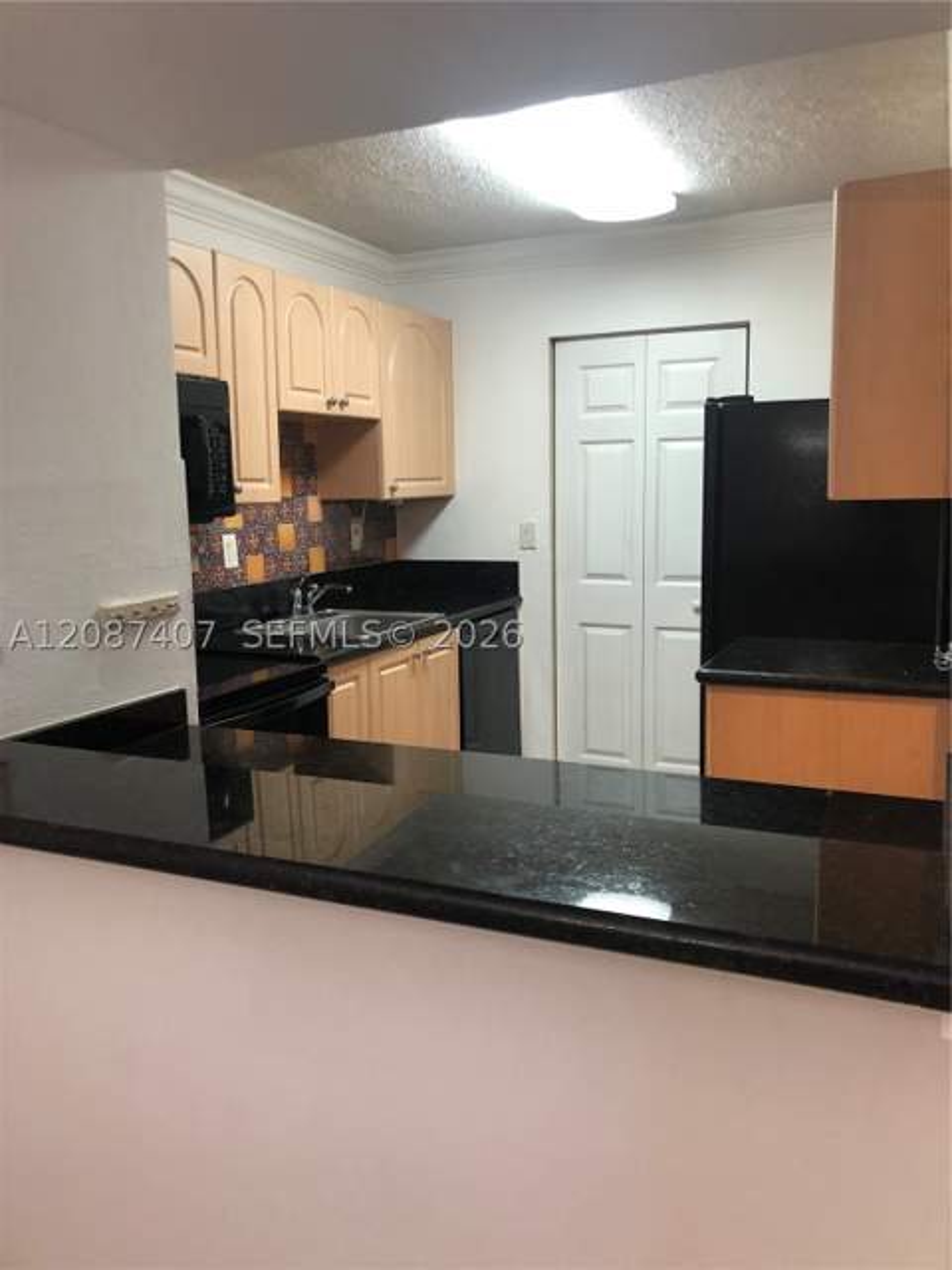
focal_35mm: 28
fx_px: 1027
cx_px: 476
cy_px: 635
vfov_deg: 63.4
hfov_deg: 49.7
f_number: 1.8
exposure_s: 1/30
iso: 40
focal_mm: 4
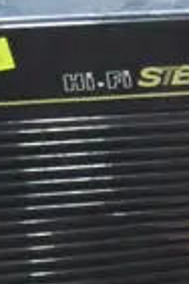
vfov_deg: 8.5
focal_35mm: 242
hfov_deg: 4.9
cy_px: 217
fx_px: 1906
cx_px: 844
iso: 1600
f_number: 3.6
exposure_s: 1/60
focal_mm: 16
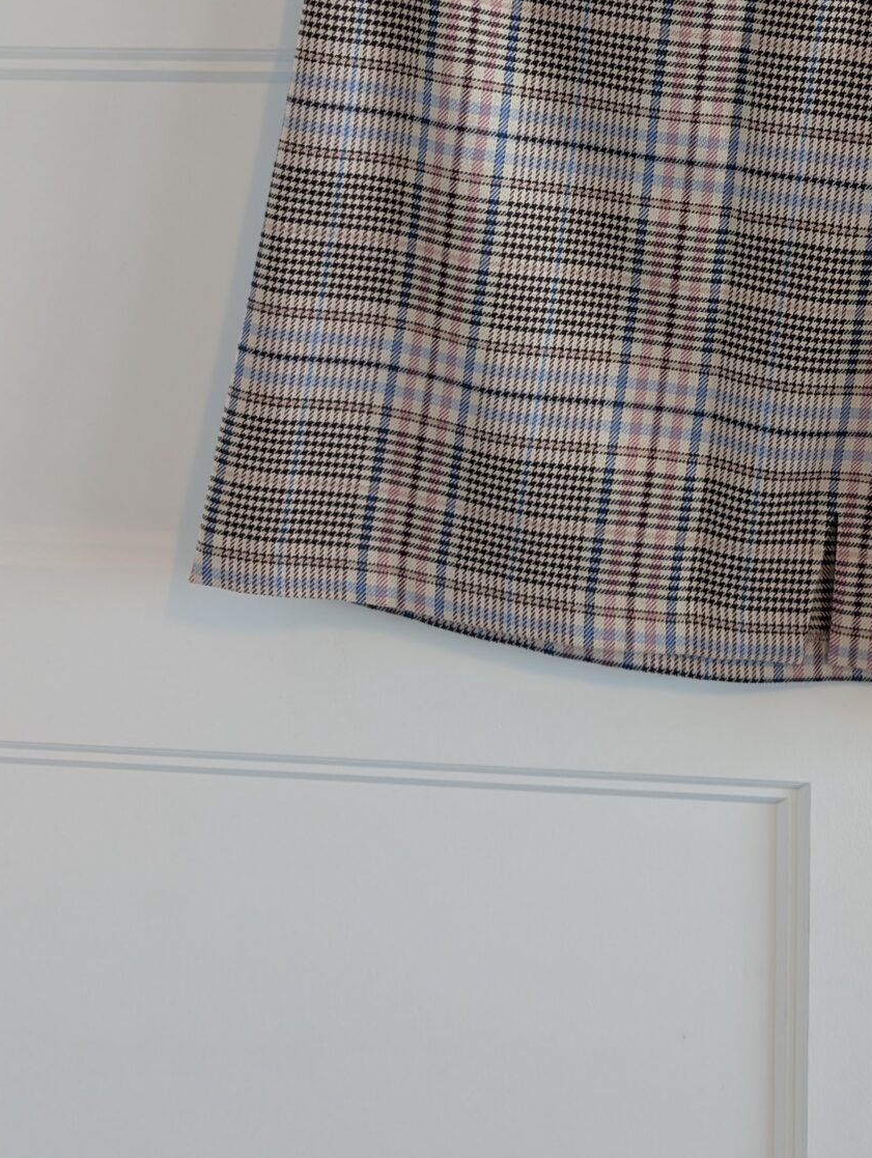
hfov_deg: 31.6
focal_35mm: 44
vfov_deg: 39.9
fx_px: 1474
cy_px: 126
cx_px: 762
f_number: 1.68
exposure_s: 1/120
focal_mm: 6.9
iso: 245
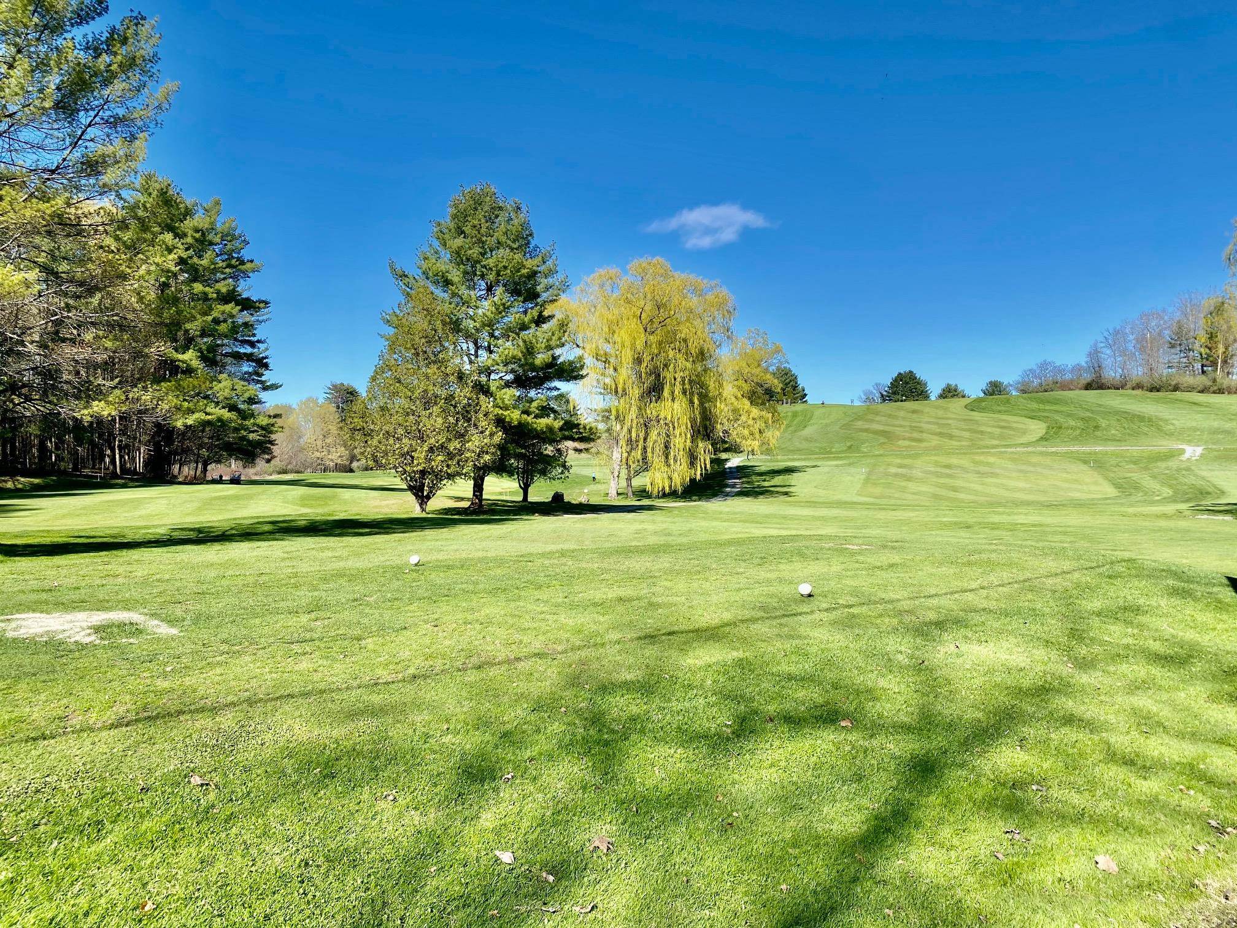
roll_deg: +0.4
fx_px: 929
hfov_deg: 67.3
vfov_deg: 53.1
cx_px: 618
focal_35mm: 26
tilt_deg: +0.4
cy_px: 464
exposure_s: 1/2358
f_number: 1.8
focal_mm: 4.25
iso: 32
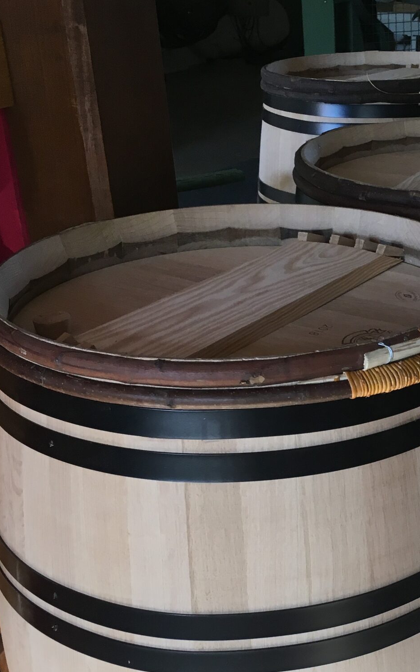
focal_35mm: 42
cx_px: 406
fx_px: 769
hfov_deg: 28.9
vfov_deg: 47.2
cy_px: 343
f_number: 2.2
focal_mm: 4.15
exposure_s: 1/33
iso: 32
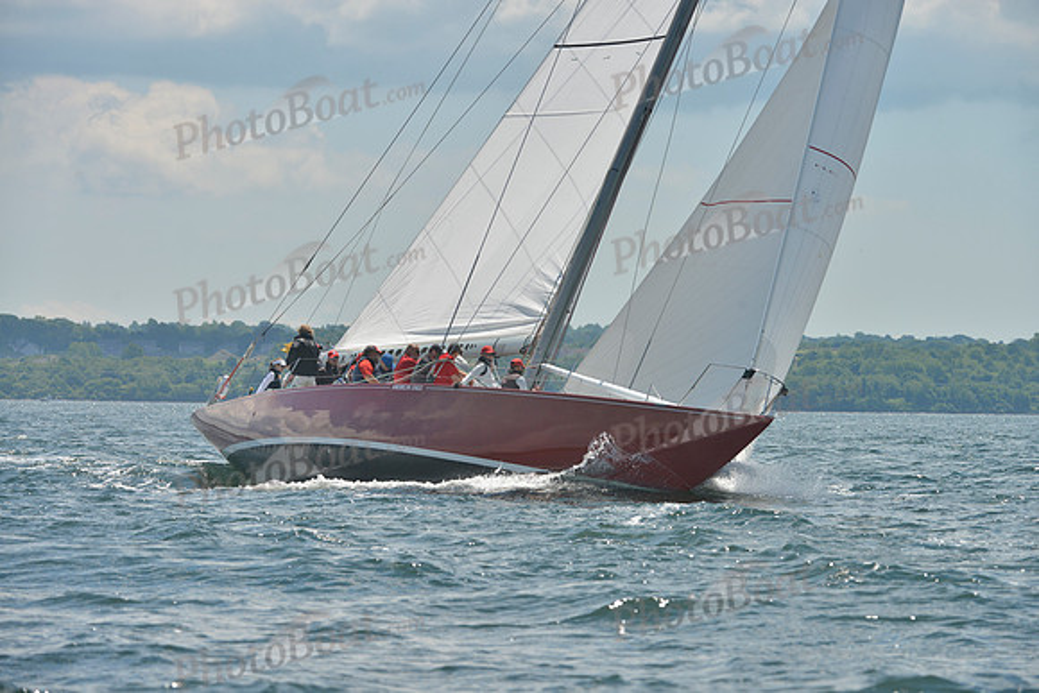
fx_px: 6351
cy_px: 346
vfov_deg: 6.2
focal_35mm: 220
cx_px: 520
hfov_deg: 9.4
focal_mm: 220
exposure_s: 1/1000
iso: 280
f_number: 8
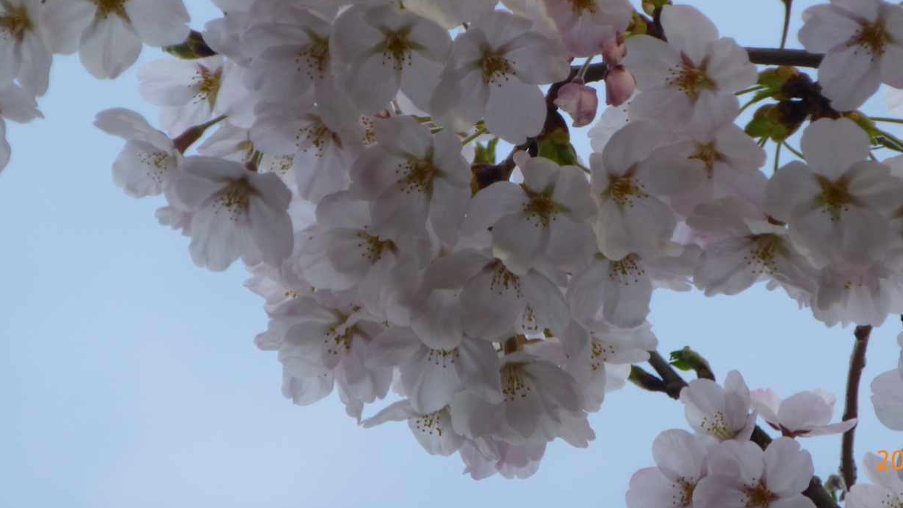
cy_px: 104
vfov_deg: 2.3
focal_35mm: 520
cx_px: 489
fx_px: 12450
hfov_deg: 4.2
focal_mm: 65
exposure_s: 1/125
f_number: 5.9
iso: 100
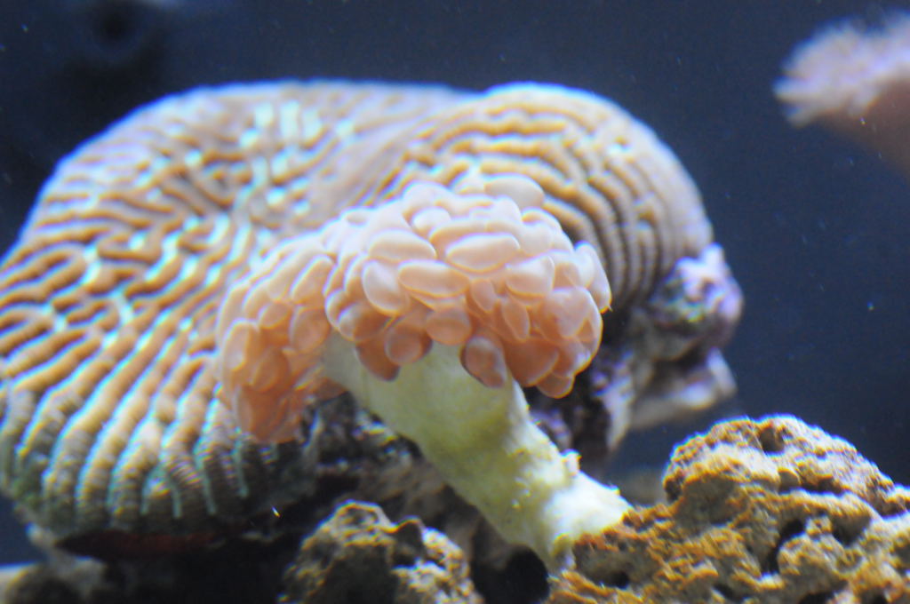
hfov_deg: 13.1
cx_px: 455
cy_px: 302
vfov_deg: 8.7
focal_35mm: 158
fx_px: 3976
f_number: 7.1
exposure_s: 1/200
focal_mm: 105
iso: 3200
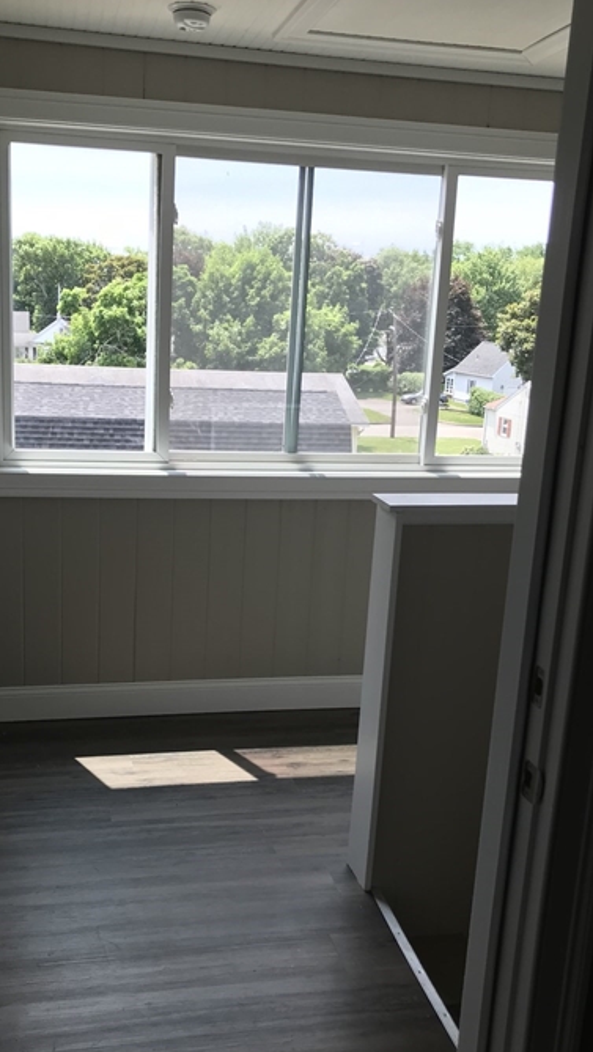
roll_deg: -4.2
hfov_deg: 33.6
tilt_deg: -13.9
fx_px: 977
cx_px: 227
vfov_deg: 56.6
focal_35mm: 35
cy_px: 557
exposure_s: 1/212
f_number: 1.8
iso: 20
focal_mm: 3.99
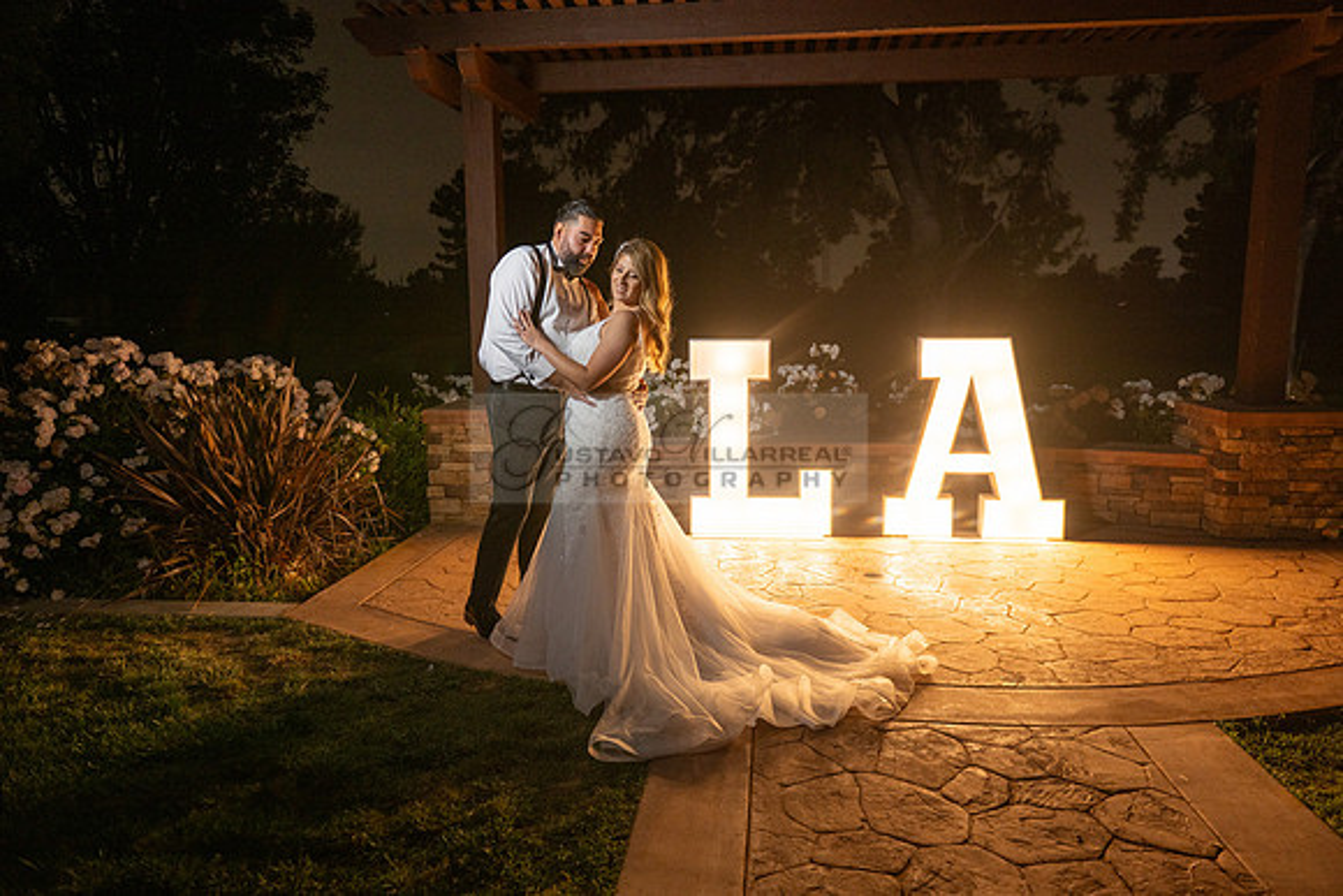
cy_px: 448
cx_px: 672
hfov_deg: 73.7
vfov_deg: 53.2
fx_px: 896
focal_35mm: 24
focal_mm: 24
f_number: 3.5
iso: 800
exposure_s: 1/160
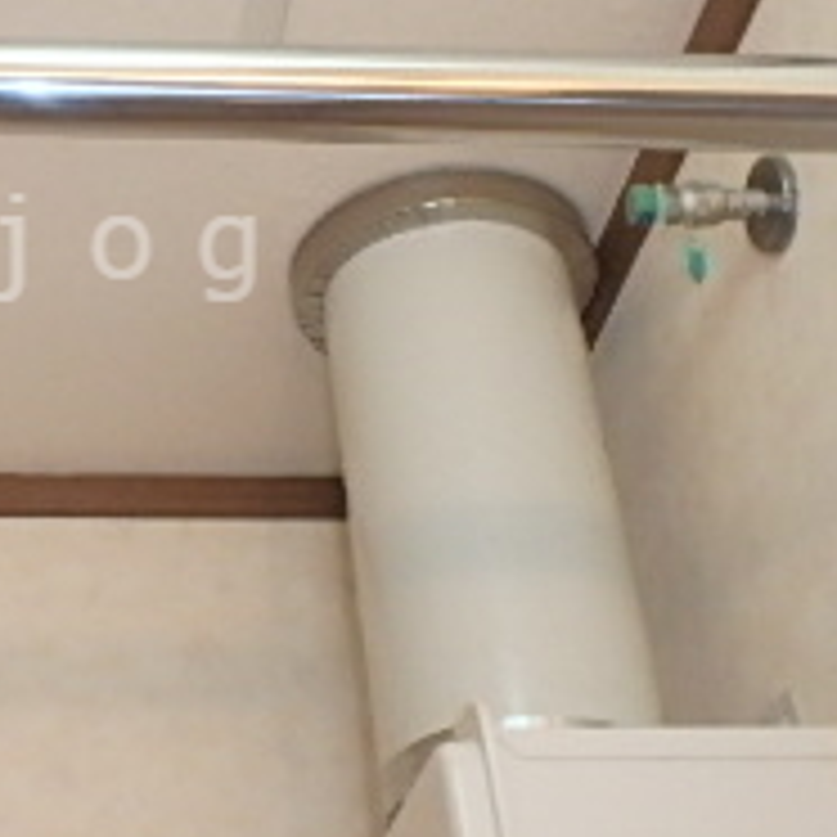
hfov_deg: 25.4
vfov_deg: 26.7
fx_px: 1751
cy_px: 248
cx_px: -27
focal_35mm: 64
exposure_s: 1/30
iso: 400
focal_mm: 3.7
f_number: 3.5
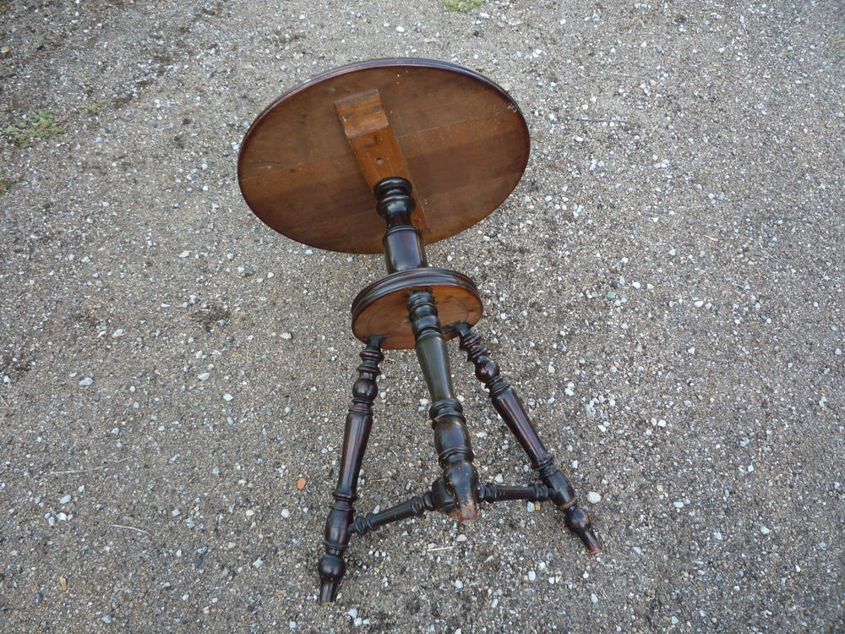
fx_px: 732
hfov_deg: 60.0
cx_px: 422
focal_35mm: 30
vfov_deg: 46.8
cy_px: 317
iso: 100
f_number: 3.3
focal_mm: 5.2
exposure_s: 1/80
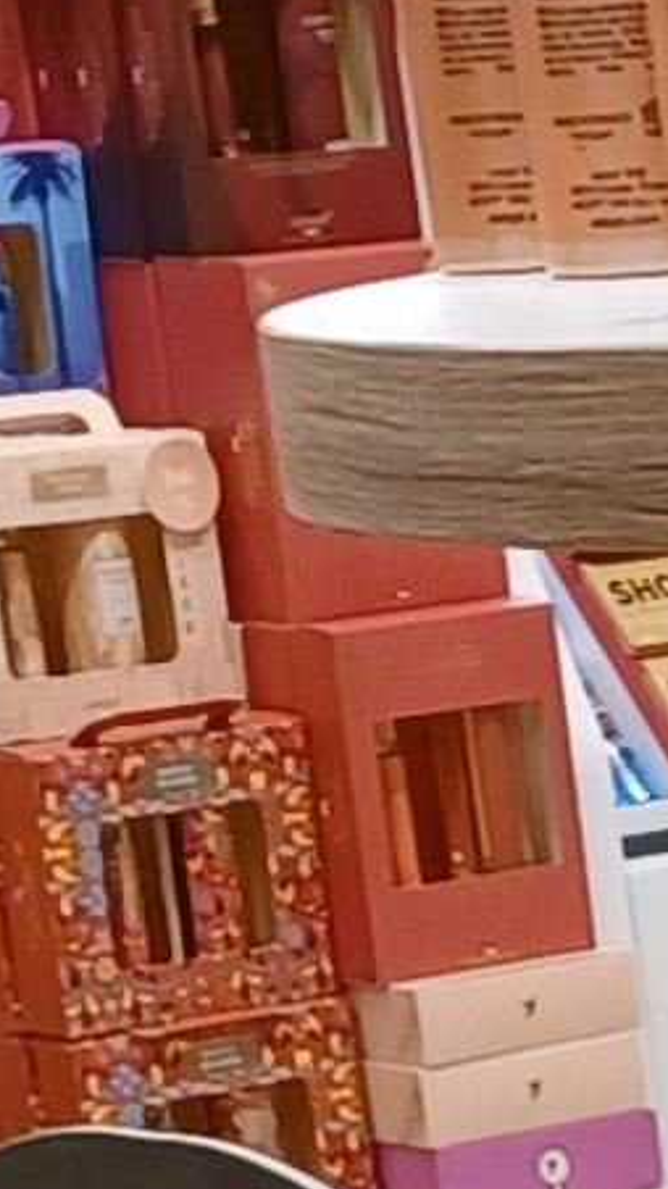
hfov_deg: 4.7
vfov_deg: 8.5
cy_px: 2273
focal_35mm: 241
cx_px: 2417
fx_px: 7595
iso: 80
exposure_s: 1/50
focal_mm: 4.6
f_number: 1.8
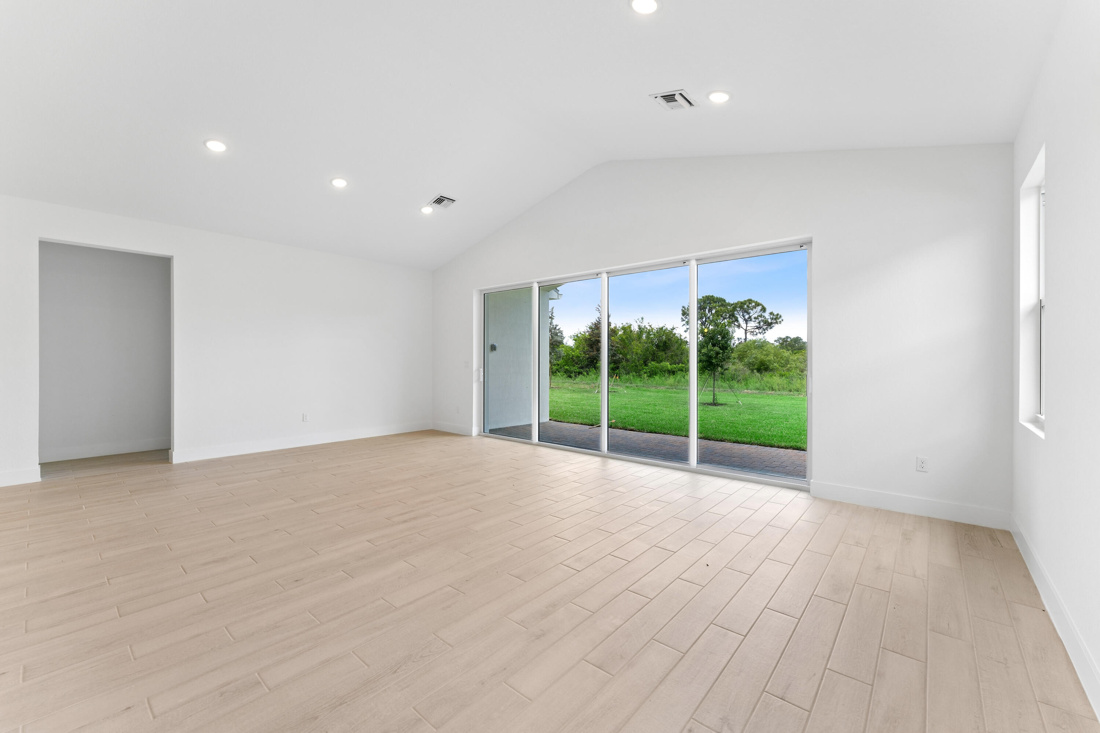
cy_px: 366
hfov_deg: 104.3
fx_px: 428
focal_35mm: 14
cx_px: 550
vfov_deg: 81.2
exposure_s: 1/80
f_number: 8
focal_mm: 14
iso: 200
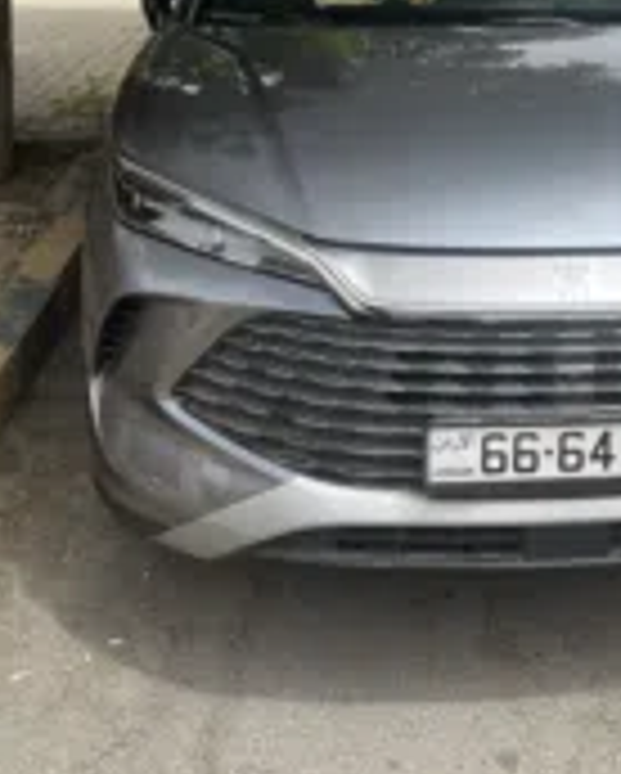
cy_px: 58
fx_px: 1353
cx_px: 472
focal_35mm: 59
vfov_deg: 30.3
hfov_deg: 25.5
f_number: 1.6
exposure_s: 1/1477
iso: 50
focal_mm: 5.1
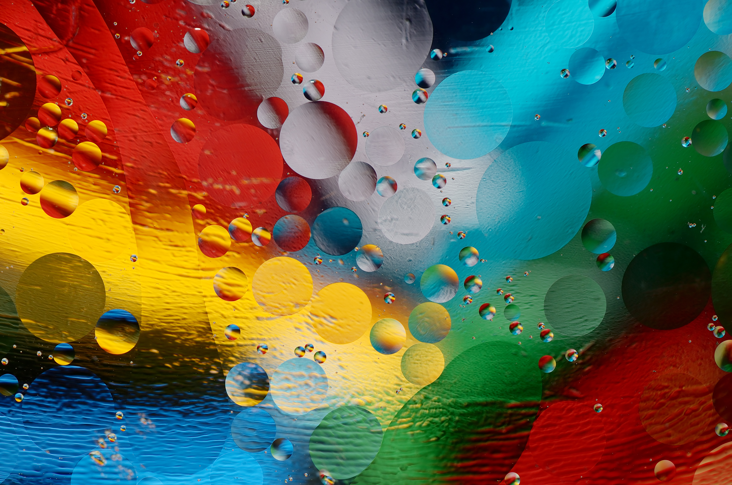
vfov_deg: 8.7
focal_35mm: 158
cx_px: 366
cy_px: 242
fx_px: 3196
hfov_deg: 13.1
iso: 100
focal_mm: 105
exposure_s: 1/40
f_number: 11
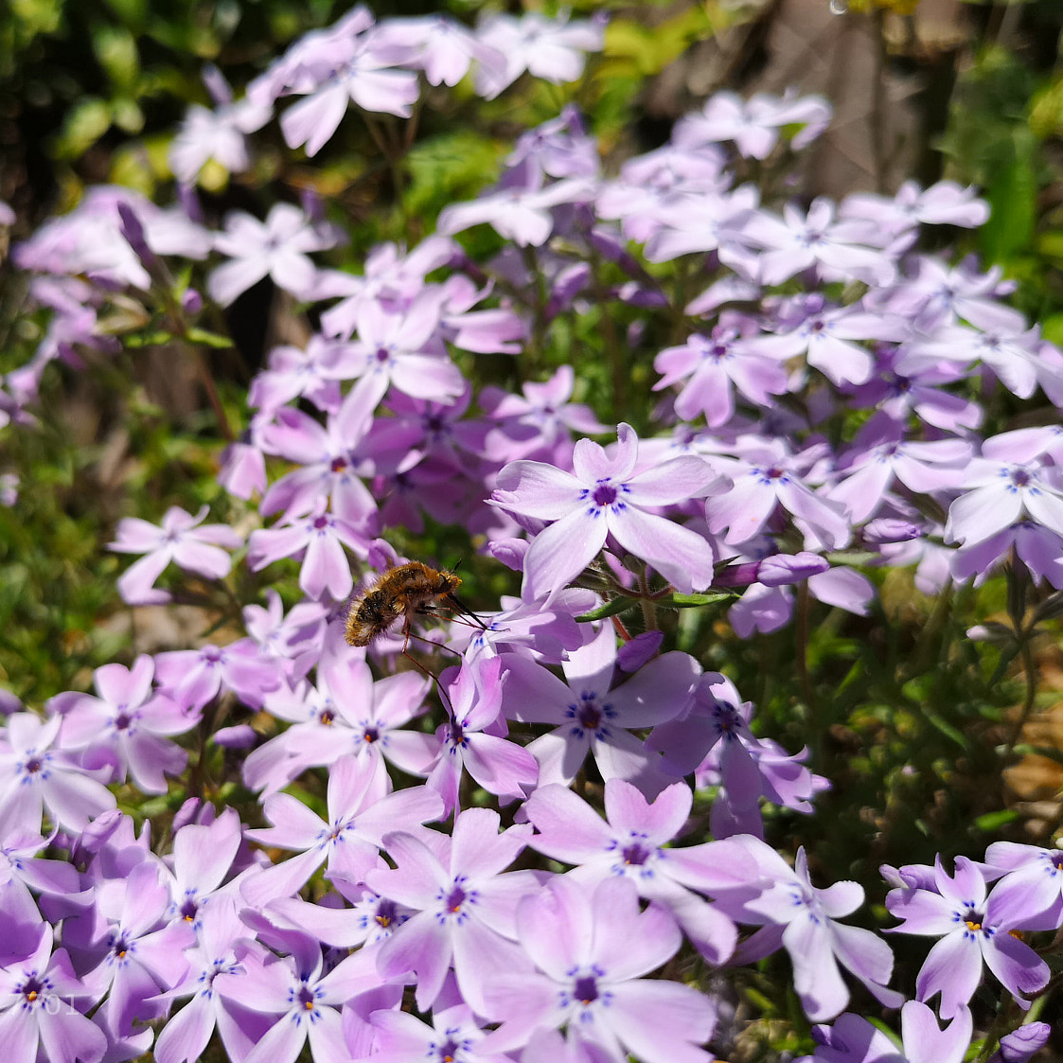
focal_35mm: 34
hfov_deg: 47.5
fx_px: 1181
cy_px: 511
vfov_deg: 48.4
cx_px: 342
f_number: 1.8
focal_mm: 3.95
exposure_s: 1/2793
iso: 50
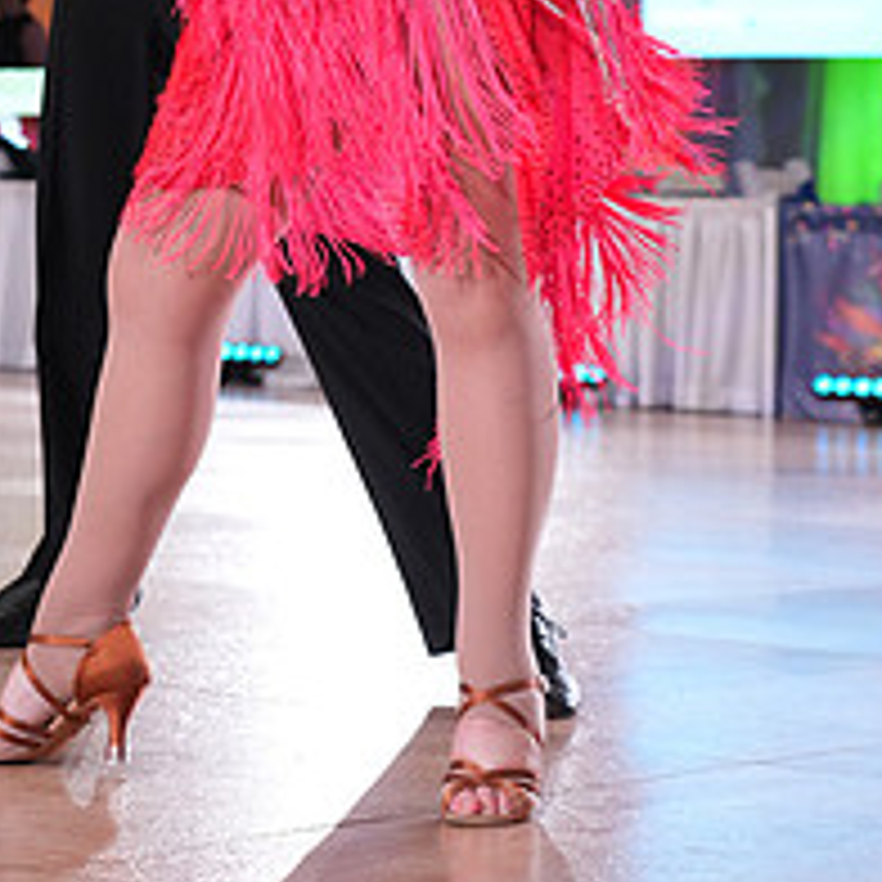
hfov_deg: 13.1
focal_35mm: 133
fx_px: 3834
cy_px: -288
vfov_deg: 12.7
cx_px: 295
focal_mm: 53
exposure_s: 1/400
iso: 2000
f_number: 4
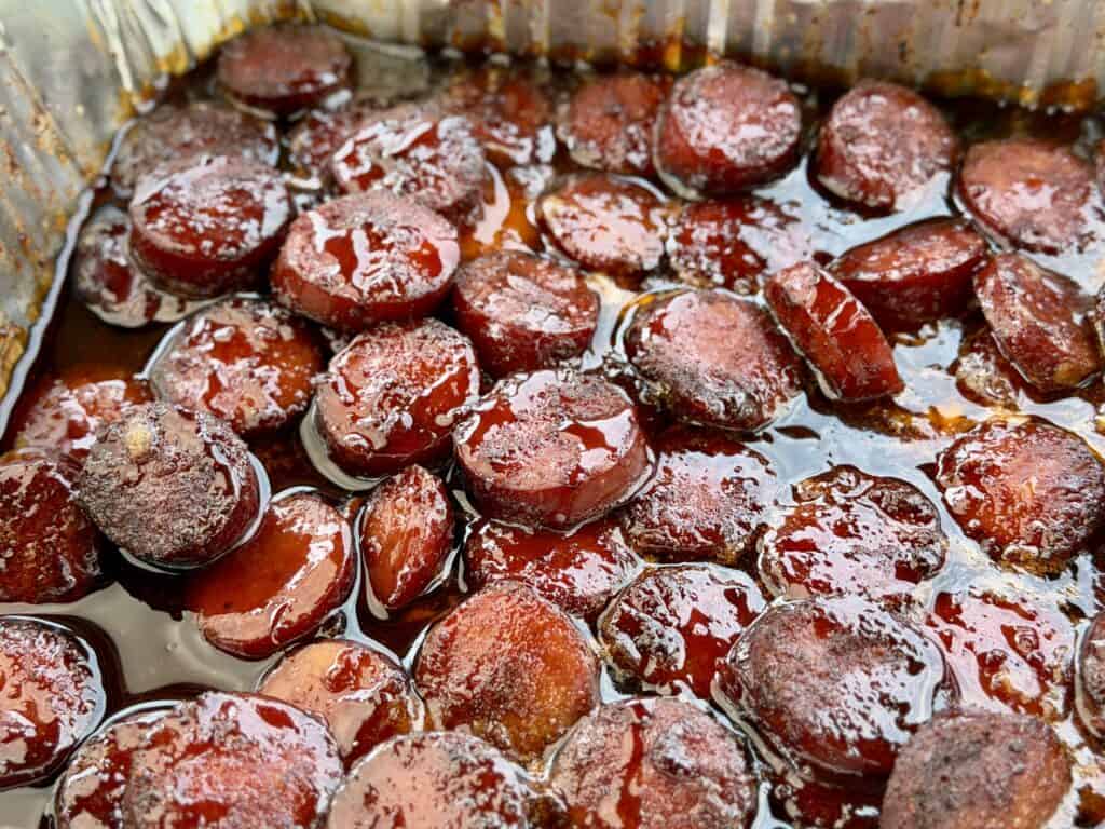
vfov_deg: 30.3
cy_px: 414
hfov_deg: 39.7
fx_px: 1532
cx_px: 552
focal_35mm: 48
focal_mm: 6.76
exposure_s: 1/432
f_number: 1.78
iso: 80
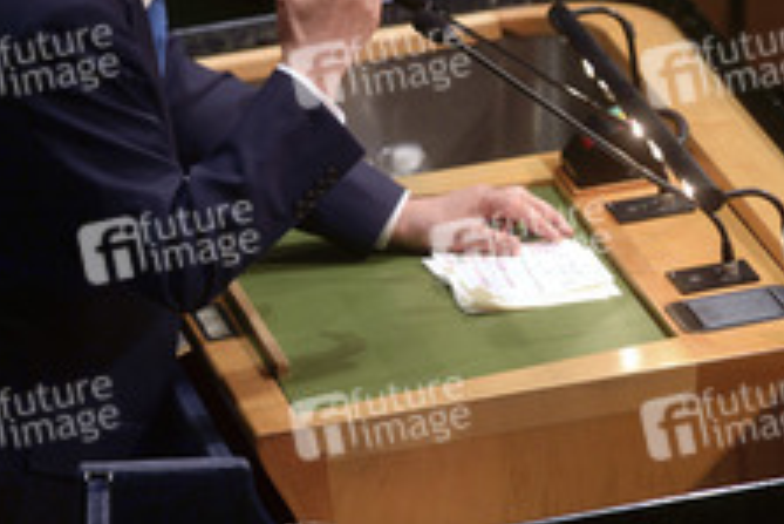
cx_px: 425
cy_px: 155
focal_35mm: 404
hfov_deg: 5.1
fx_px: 8804
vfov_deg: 3.4
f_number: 4
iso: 1600
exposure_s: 1/200
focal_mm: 200
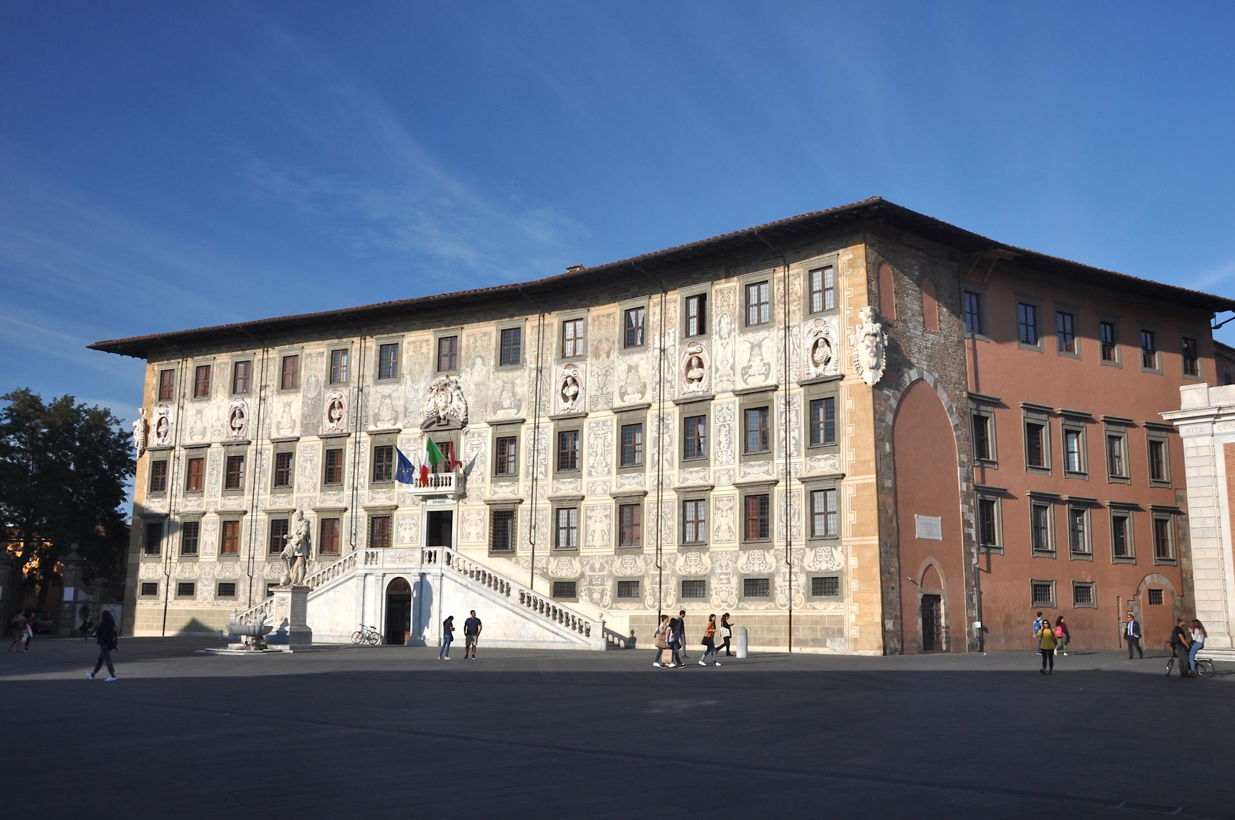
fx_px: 1131
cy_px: 410
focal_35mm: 33
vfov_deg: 39.9
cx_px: 618
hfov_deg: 57.3
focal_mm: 22
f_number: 11
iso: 250
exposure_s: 1/125
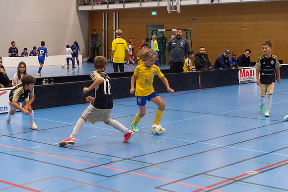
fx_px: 574
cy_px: 96
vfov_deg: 19.0
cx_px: 144
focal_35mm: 72
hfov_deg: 28.2
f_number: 3.5
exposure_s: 1/500
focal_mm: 70
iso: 5000
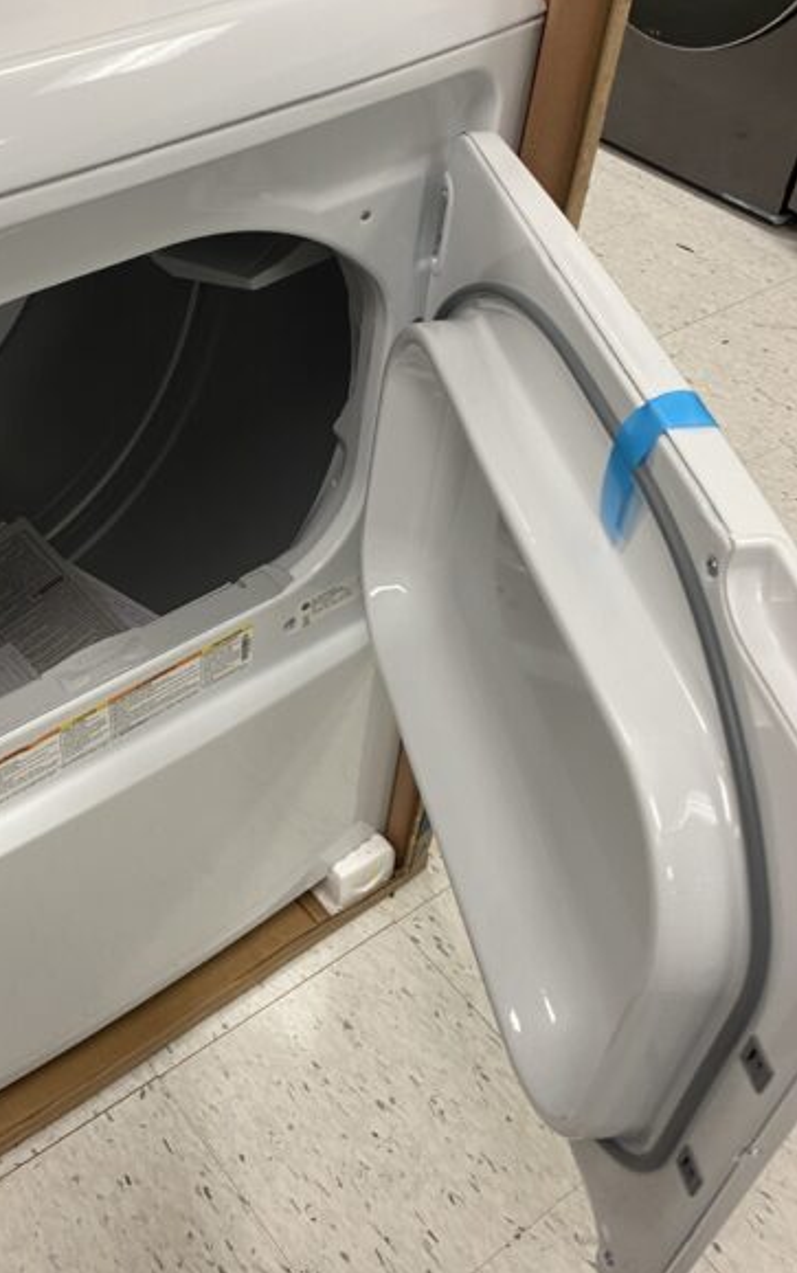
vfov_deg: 51.4
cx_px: 193
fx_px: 1319
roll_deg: -1.6
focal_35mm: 38
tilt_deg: -41.6
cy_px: 575
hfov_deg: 32.9
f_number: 1.8
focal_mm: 4.25
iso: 80
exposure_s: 1/66
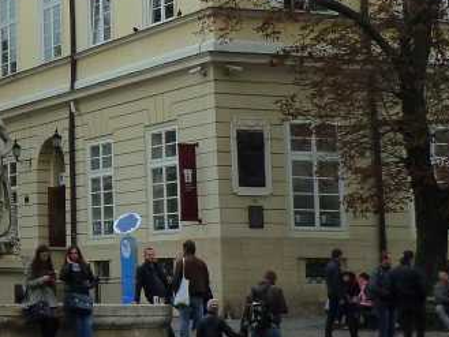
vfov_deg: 12.7
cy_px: 1
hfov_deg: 16.1
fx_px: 1492
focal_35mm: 115
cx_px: -164
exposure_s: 1/320
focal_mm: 6.1
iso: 125
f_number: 4
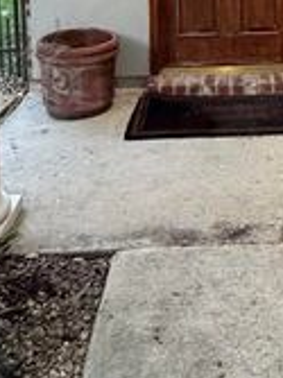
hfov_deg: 25.4
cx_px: 242
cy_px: -98
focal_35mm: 56
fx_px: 611
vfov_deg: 28.8
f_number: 2.2
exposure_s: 1/60
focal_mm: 2.22
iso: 640
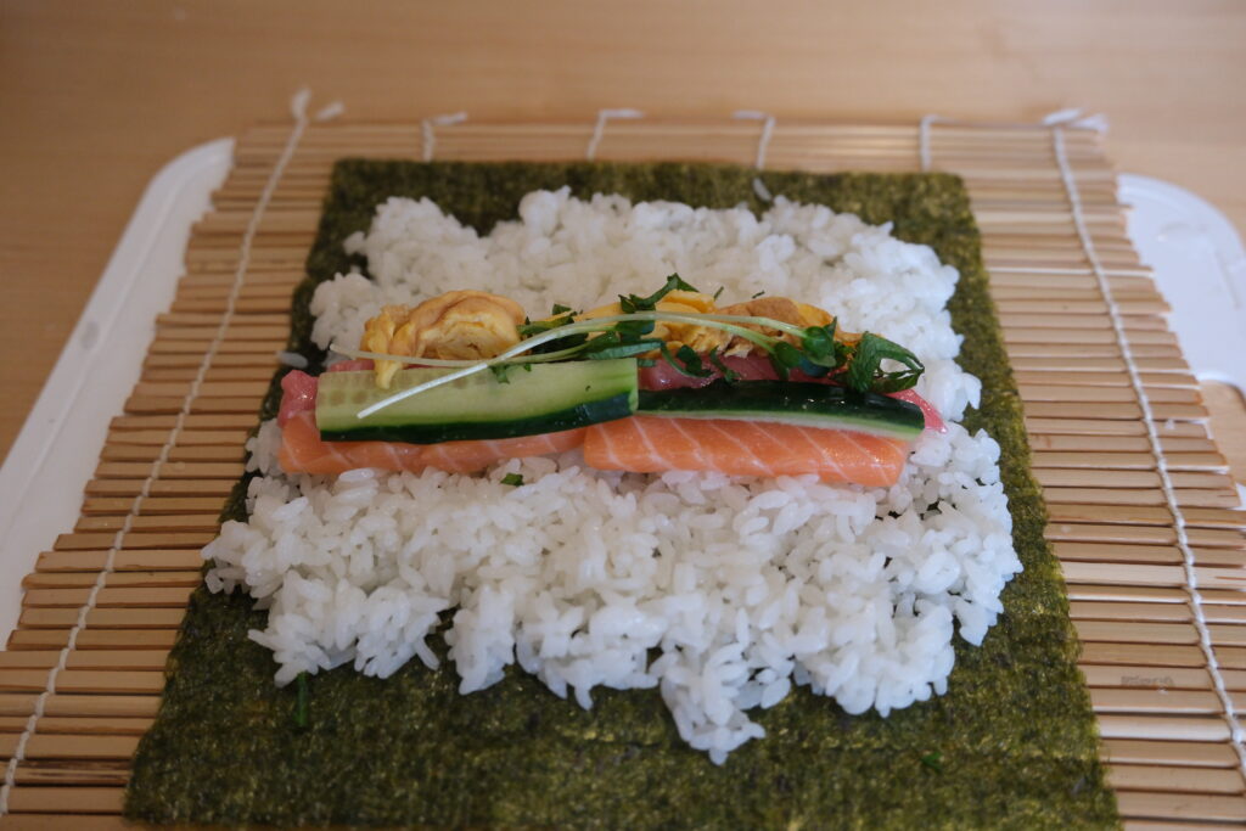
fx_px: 1108
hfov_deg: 58.7
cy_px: 416
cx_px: 623
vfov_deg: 41.1
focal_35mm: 32
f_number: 3.2
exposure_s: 1/200
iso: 1600
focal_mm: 21.4
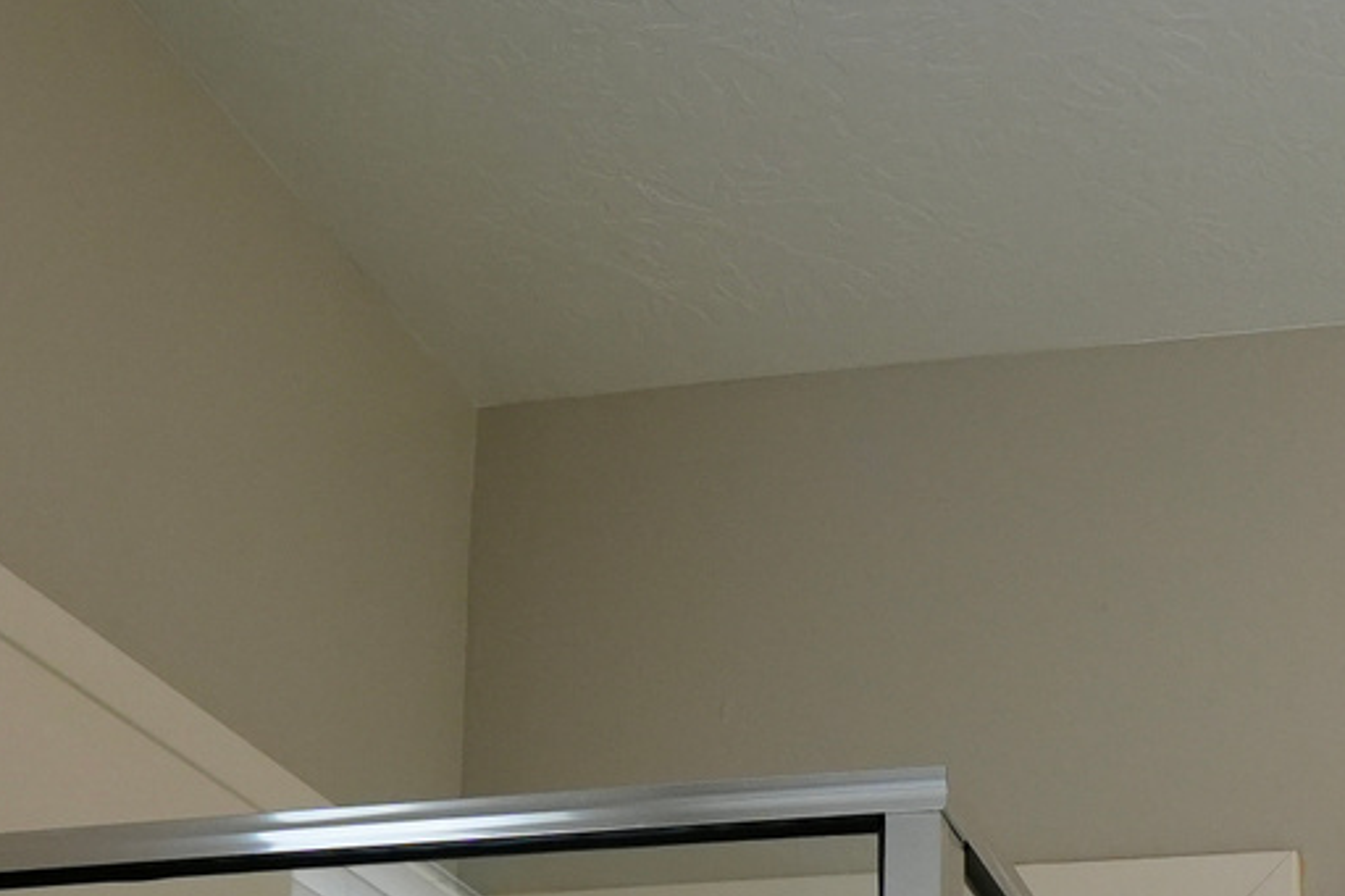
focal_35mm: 60
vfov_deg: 17.8
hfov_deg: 32.8
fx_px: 2241
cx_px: 993
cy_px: 1638
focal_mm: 10
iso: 500
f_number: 4
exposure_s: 1/160
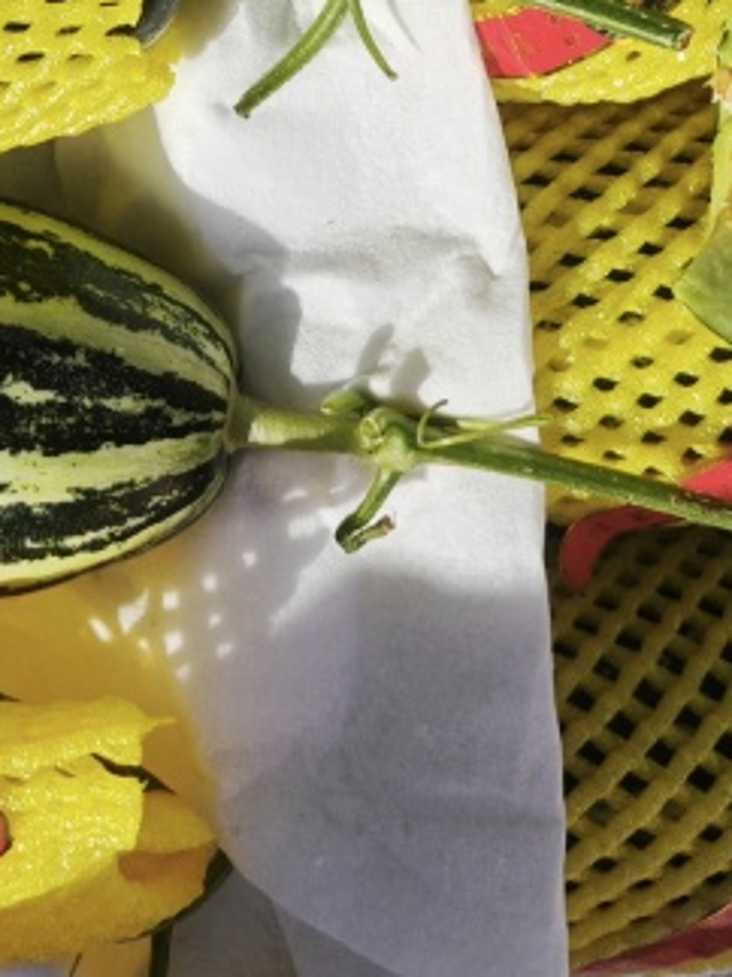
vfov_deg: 22.8
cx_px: 133
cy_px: -307
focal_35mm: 76
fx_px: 2144
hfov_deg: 19.2
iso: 50
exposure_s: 1/3349
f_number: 1.8
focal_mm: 5.43
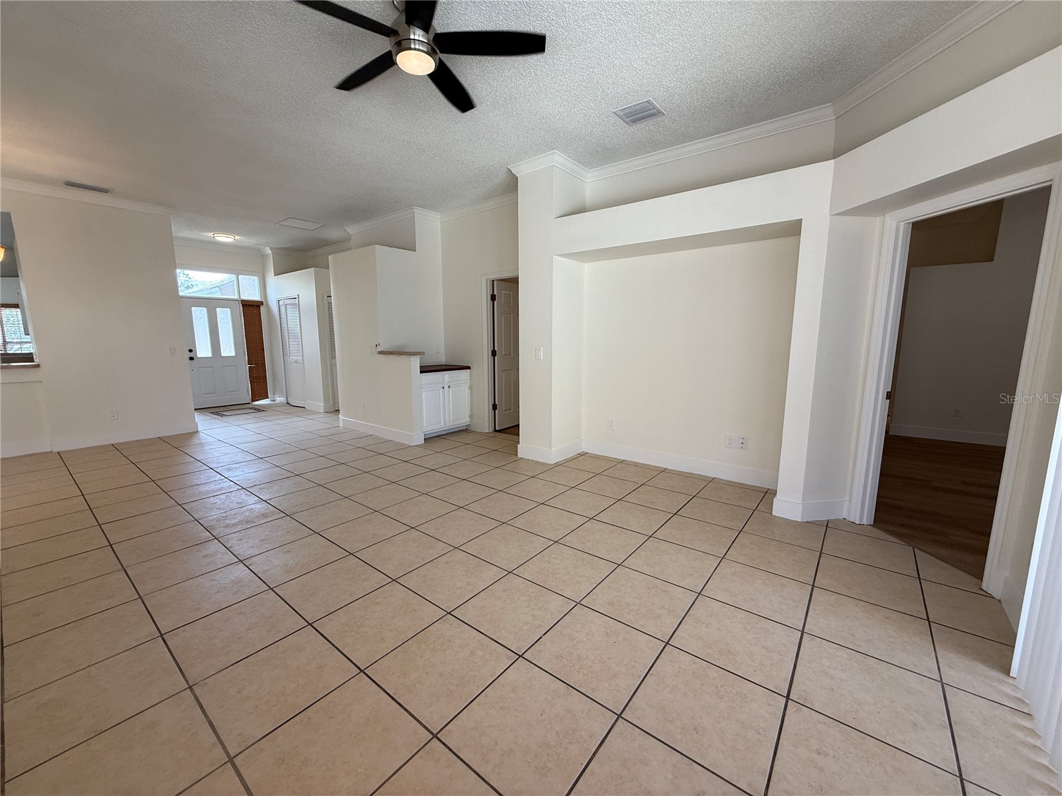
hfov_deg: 102.1
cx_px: 531
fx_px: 430
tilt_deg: -8.0
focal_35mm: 14
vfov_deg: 85.7
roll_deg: -0.1
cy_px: 398
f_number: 2.2
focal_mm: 2.22
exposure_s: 1/120
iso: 100
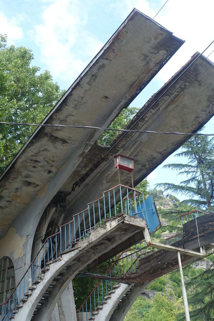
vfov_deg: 44.5
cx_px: 107
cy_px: 160
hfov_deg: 30.5
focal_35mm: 44
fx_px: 392
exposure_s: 1/250
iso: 125
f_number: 4
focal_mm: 16.17
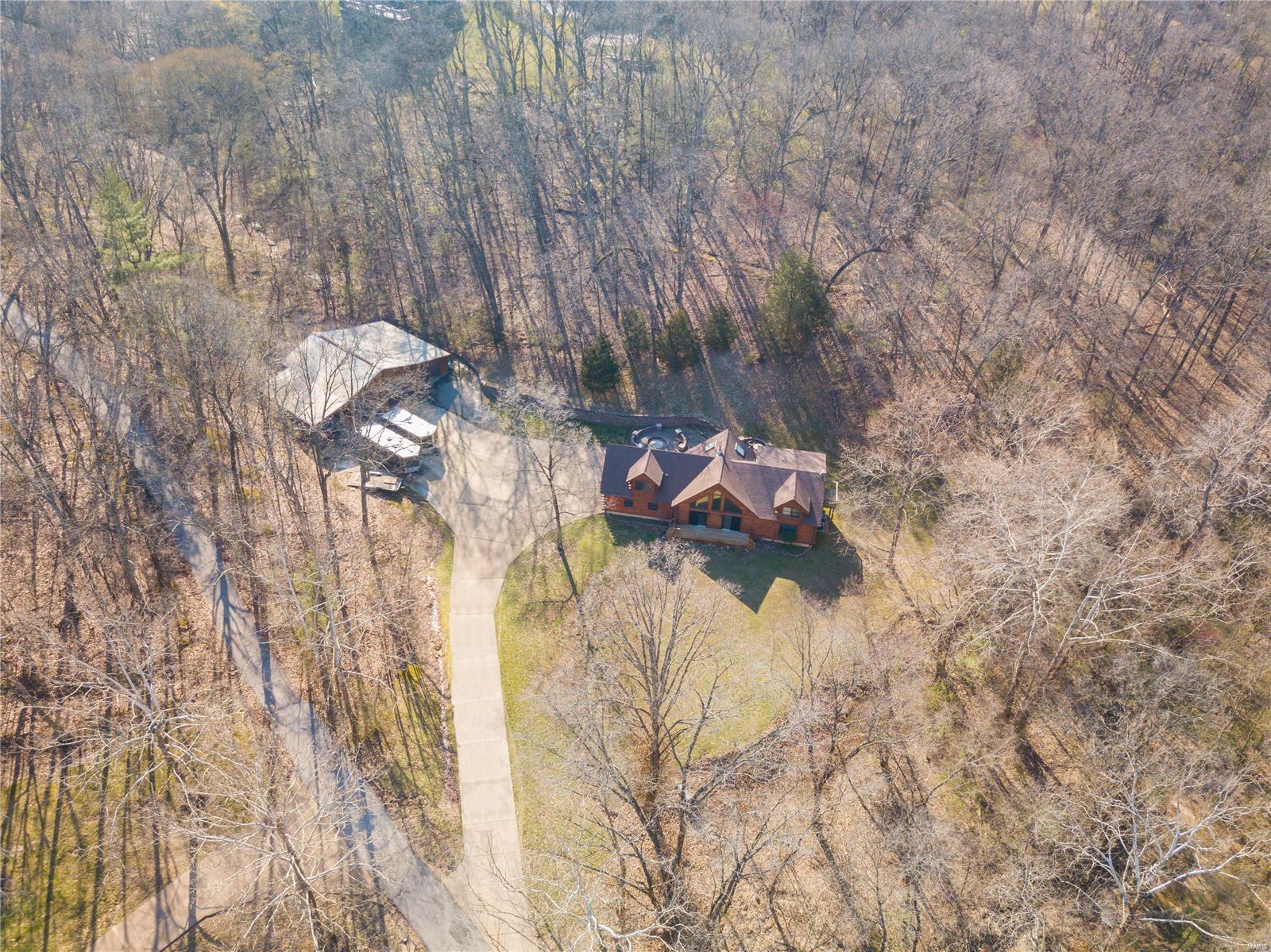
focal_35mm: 26
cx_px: 636
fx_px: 954
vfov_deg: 53.0
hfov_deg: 67.3
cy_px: 476
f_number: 2.2
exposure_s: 1/25
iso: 119
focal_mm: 4.73
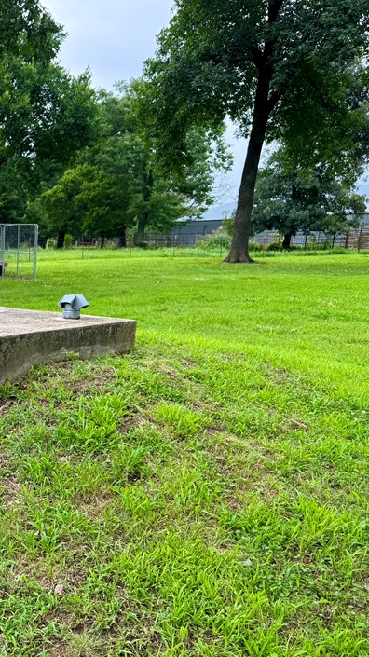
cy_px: 354
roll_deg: -3.0
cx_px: -86
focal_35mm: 38
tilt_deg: -9.1
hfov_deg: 27.1
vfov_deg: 52.7
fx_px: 662
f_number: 1.78
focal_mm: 6.76
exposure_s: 1/506
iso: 80
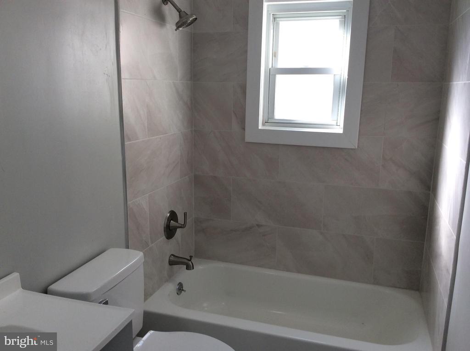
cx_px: 235
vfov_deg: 44.1
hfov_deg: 56.9
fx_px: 434
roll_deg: -0.5
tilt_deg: -12.8
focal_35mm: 32
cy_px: 176
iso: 32
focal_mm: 3.3
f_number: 2.4
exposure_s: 1/60
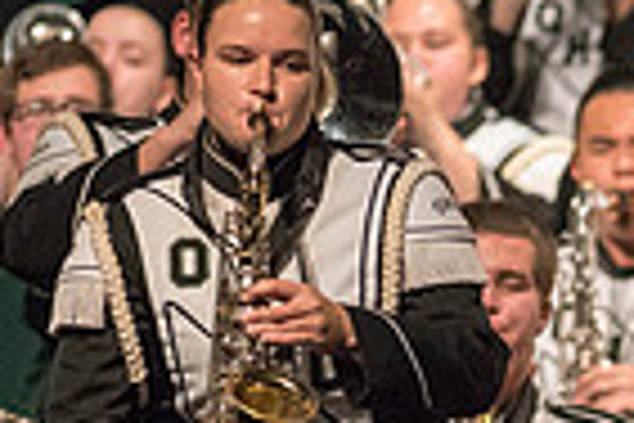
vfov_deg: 1.1
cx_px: 1124
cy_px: 623
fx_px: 21766
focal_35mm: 1236
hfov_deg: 1.7
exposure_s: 1/500
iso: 4000
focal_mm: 300
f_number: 2.8
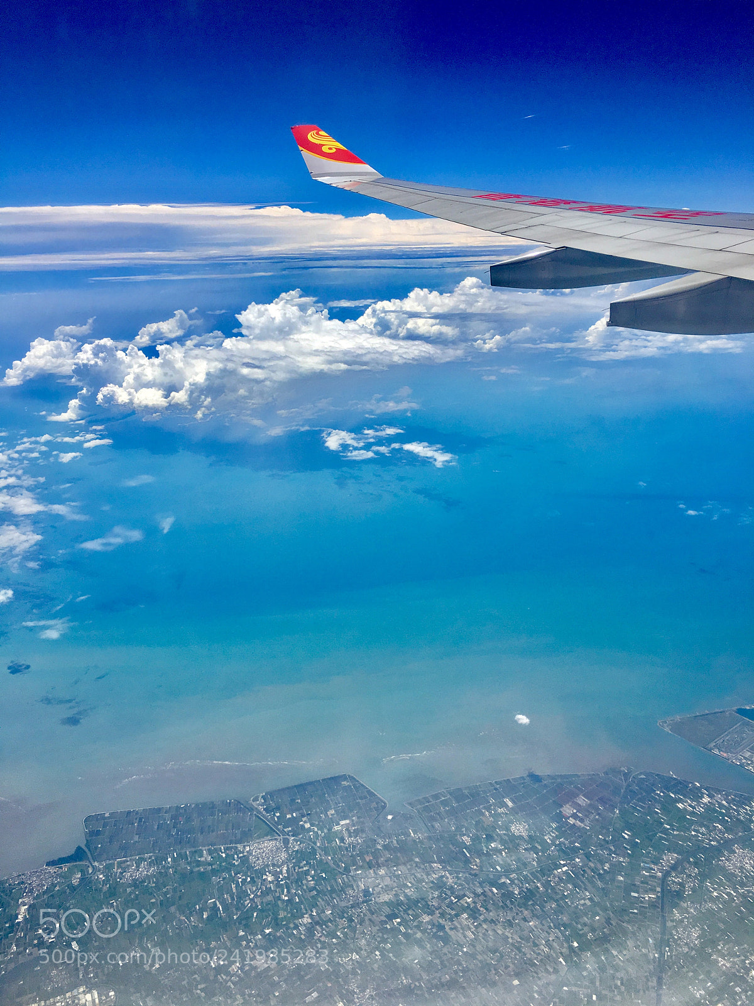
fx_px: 842
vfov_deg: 61.7
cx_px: 377
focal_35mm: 29
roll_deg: +0.4
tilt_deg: -16.3
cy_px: 503
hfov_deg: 48.2
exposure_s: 1/3077
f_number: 2.2
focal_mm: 4.15
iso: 25
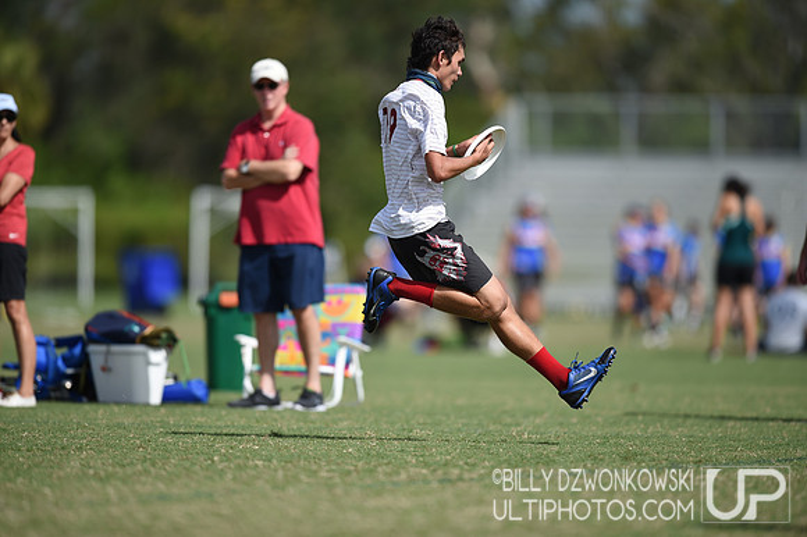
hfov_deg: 5.2
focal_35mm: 400
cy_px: 268
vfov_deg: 3.4
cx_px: 404
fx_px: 8961
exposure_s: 1/2500
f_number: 2.8
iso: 100
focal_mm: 400
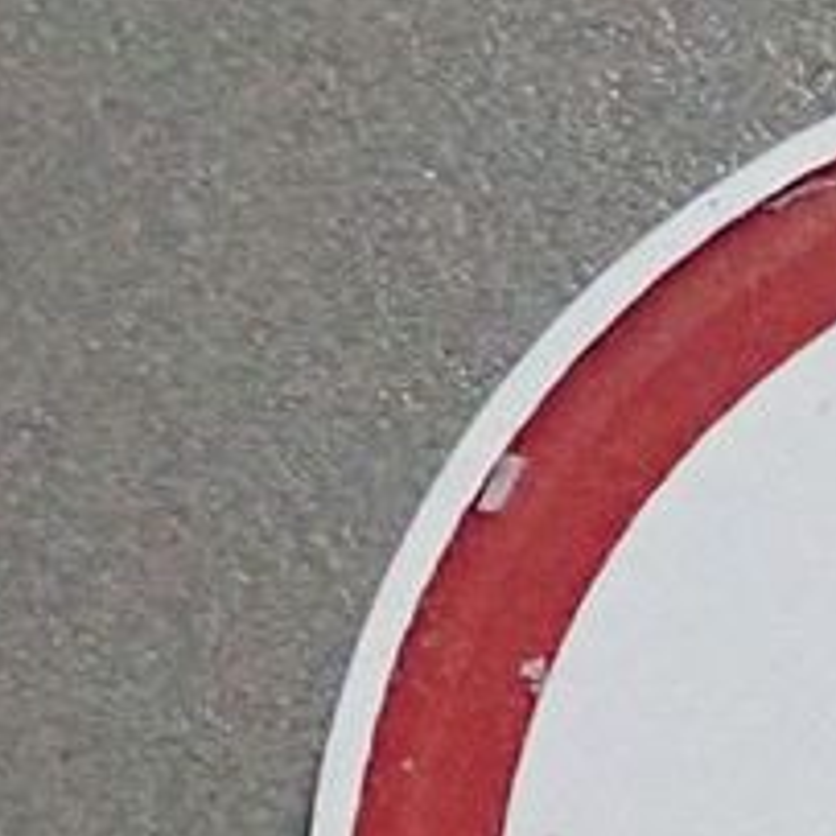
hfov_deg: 12.3
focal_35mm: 134
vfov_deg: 12.7
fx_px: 3661
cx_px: 1297
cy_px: 976
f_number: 2.3
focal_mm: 5.5
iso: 640
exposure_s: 1/200
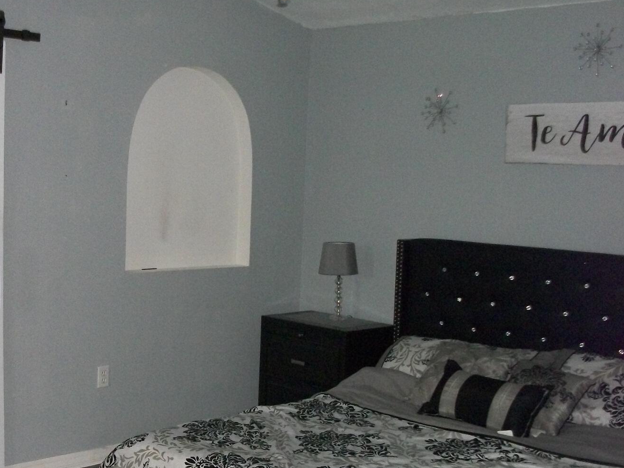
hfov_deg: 37.8
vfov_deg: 29.0
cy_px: 292
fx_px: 901
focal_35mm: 50
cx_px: 212
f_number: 2.9
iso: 400
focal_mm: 5.7
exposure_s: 1/500
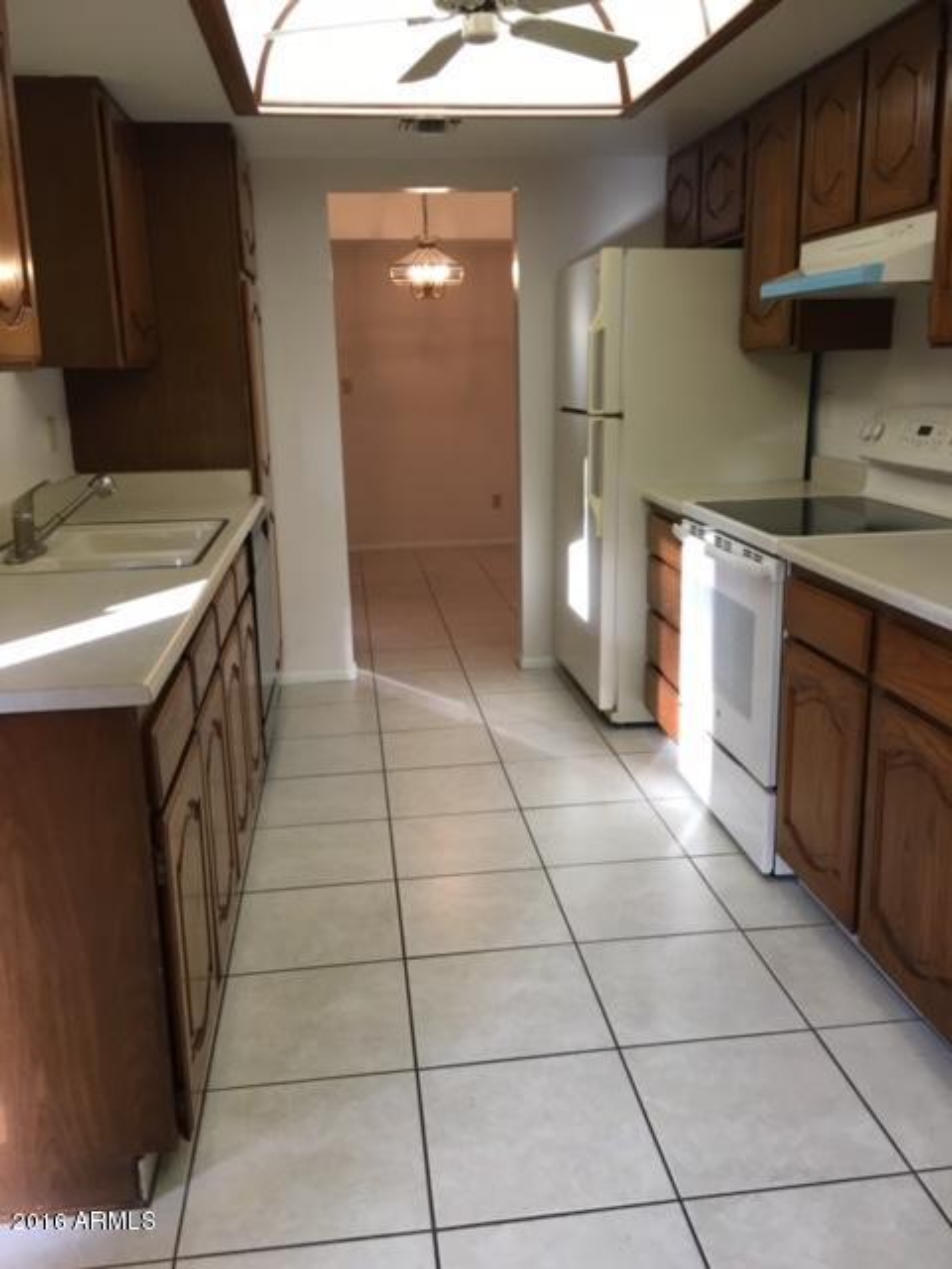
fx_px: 1063
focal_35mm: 29
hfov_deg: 48.2
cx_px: 476
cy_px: 634
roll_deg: +0.4
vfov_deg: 61.7
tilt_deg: -14.0
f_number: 2.2
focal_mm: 4.15
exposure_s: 1/30
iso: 40
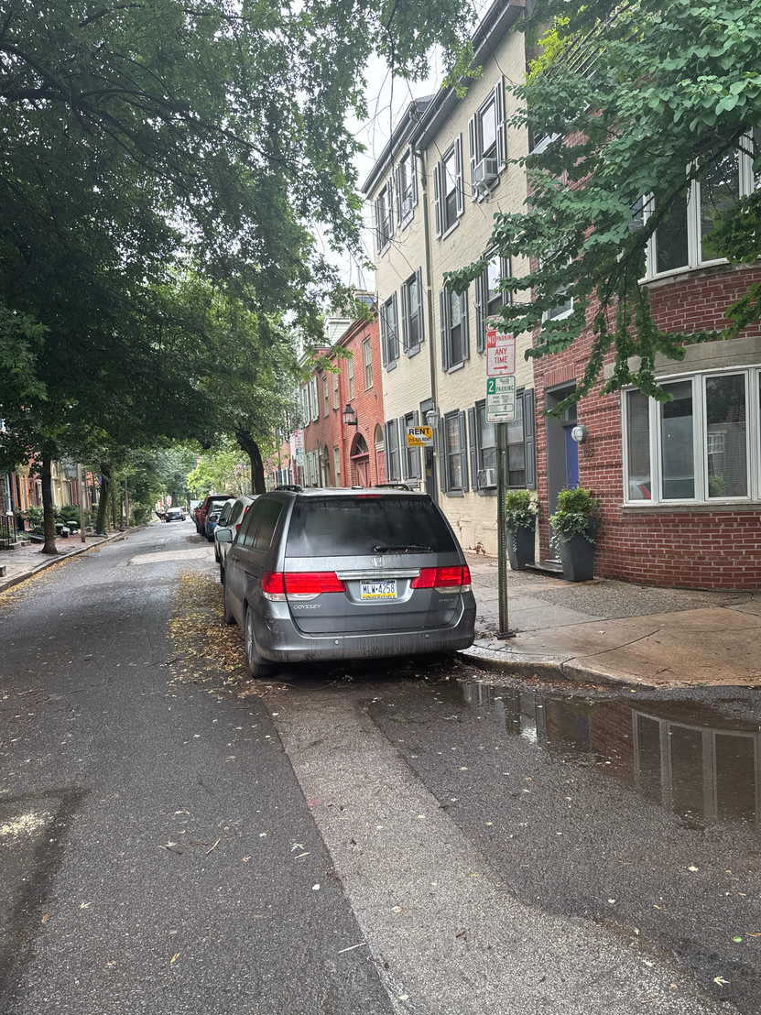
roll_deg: +3.2
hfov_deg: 53.1
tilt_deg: -3.7
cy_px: 536
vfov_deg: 67.3
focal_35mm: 26
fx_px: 762
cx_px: 382
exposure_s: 1/141
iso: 64
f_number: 1.78
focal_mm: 6.76
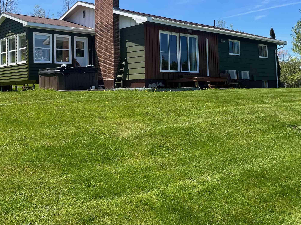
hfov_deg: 46.8
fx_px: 348
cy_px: 75
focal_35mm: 40
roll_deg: +0.5
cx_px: 148
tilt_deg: +1.7
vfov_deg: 35.6
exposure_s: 1/2410
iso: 50
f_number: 1.6
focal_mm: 5.1
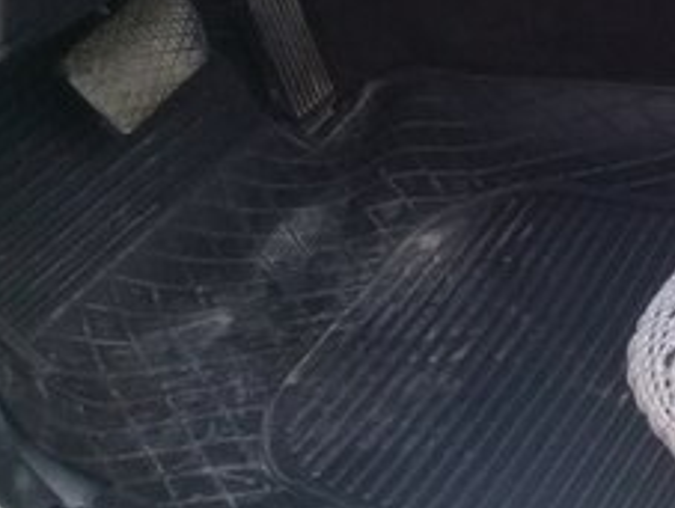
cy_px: -150
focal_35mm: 90
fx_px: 1758
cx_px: 946
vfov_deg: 15.7
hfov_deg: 19.5
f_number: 2.2
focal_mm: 3.3
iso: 64
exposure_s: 1/50
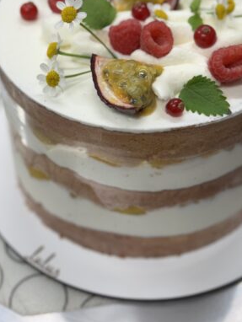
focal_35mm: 72
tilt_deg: -43.7
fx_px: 670
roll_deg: -0.6
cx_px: 147
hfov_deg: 20.4
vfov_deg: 26.8
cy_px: 95
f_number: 1.78
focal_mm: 6.76
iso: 80
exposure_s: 1/100
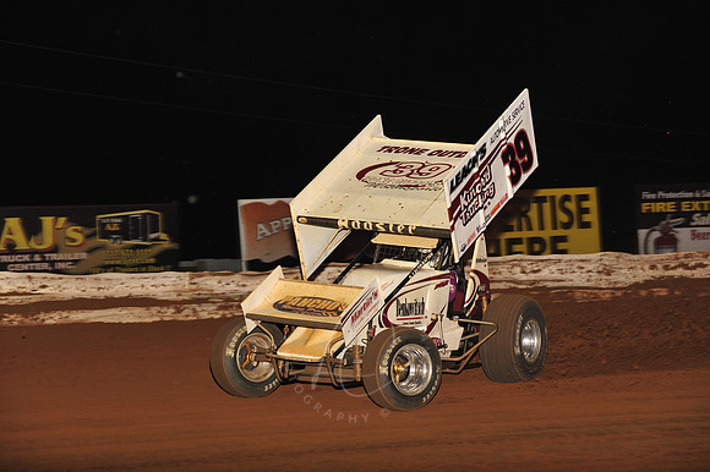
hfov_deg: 18.3
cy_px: 236
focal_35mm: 112
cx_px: 355
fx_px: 2208
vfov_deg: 12.2
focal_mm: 112
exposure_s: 1/320
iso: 800
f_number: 6.3
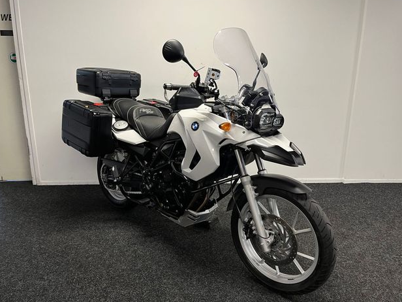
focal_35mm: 27
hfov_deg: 65.3
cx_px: 204
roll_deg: -0.1
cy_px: 147
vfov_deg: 51.3
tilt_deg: -14.2
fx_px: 314
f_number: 1.6
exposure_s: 1/50
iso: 80
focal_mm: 5.1
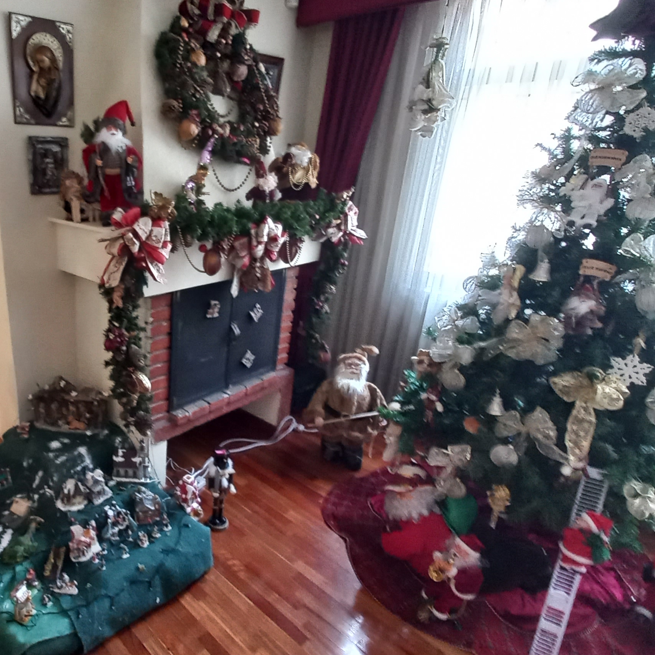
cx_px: 153
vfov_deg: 69.6
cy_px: 337
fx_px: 471
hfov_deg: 64.8
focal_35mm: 22
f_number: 2.2
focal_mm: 1.42
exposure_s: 1/20
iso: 200
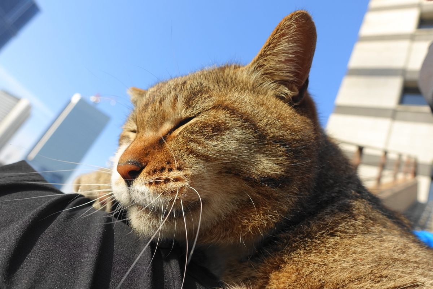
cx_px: 216
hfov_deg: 73.7
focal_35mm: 24
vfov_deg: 53.1
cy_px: 144
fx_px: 289
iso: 125
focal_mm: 8.8
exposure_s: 1/500
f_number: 4
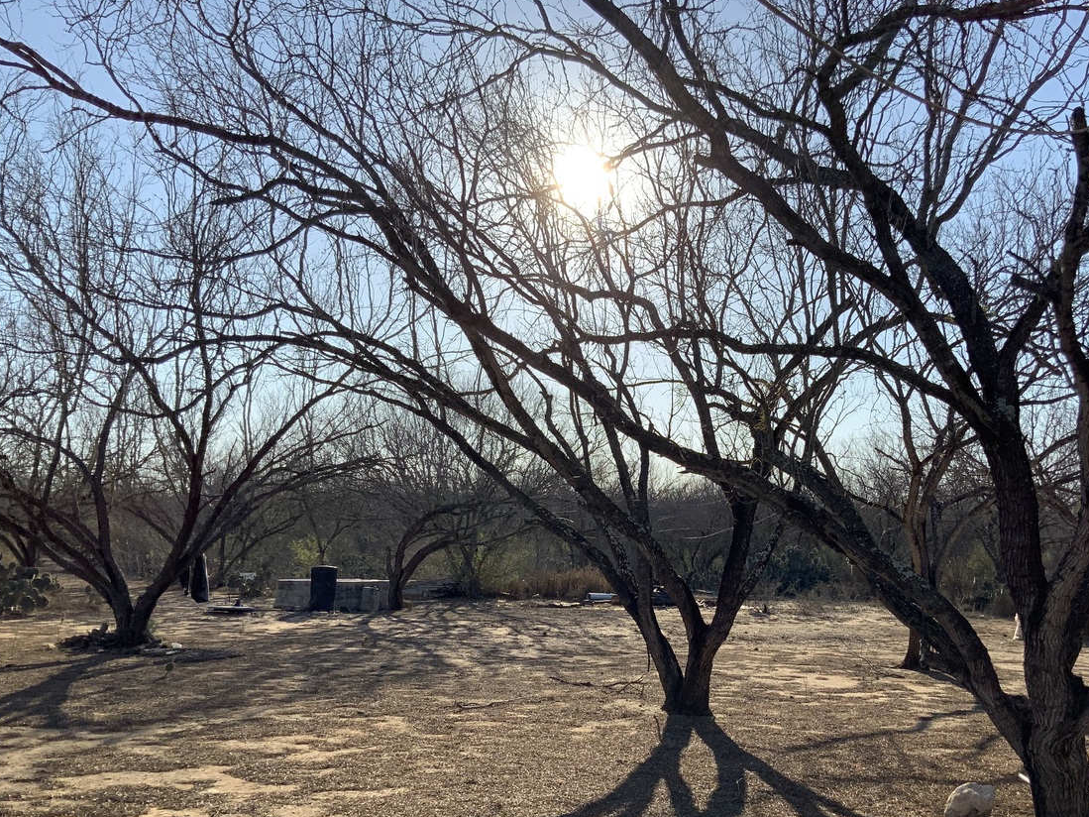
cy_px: 506
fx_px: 1195
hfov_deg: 48.7
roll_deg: -1.5
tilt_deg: +1.8
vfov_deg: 37.5
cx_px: 659
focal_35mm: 38
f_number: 1.8
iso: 16
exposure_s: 1/1912
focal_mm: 3
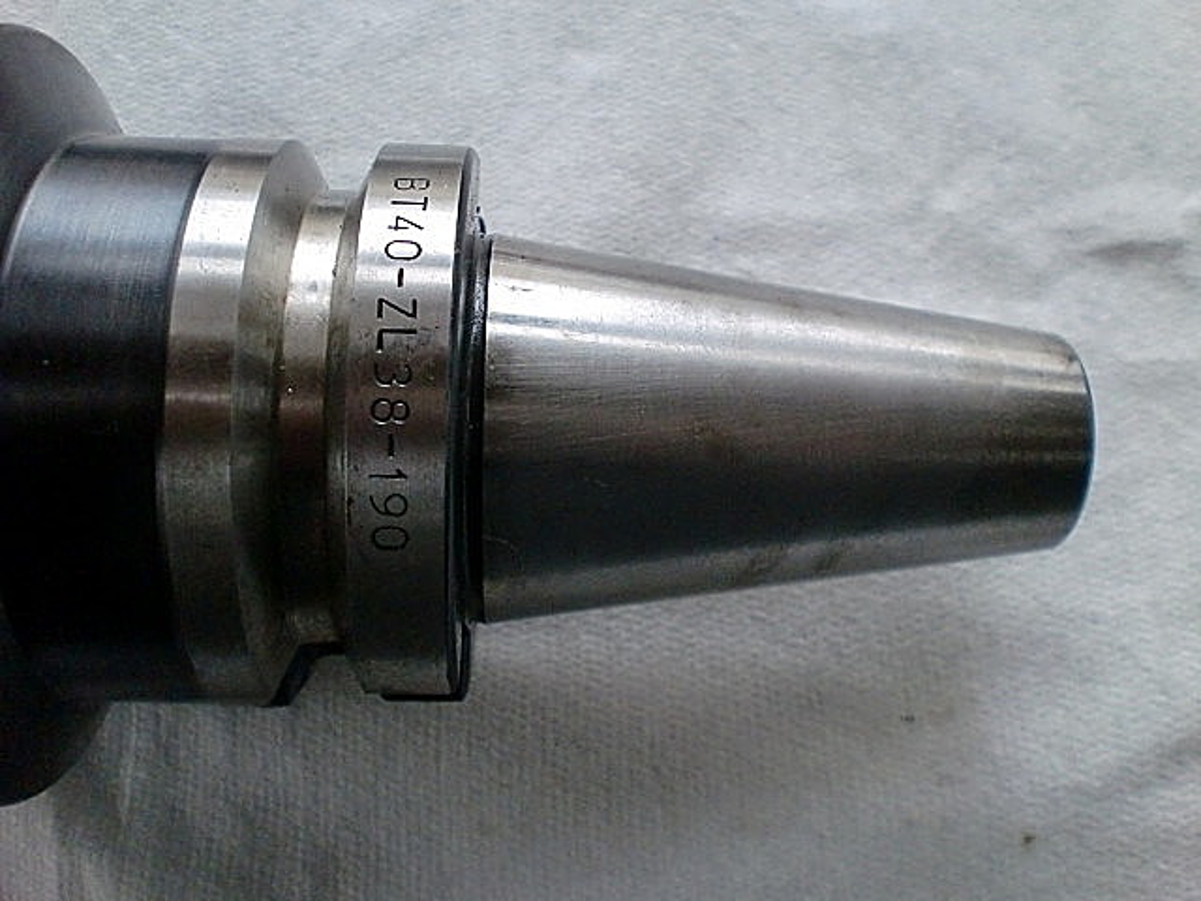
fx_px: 1214
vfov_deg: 40.7
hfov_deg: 52.6
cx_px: 600
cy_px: 450
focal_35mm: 35
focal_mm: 6.3
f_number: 3.1
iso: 320
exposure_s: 1/60
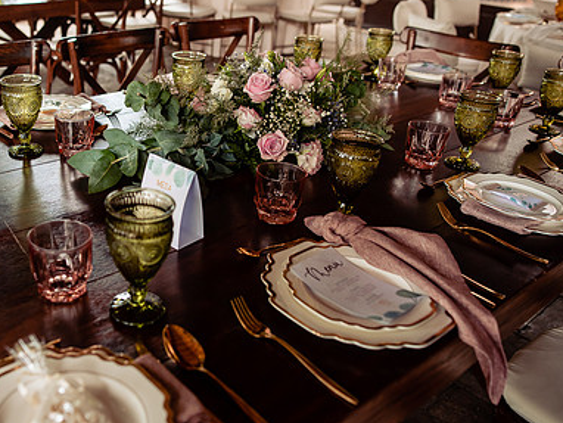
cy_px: 194
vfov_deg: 40.7
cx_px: 150
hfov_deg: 50.7
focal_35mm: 35
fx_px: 570
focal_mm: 24
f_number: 2.5
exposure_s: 1/320
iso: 400
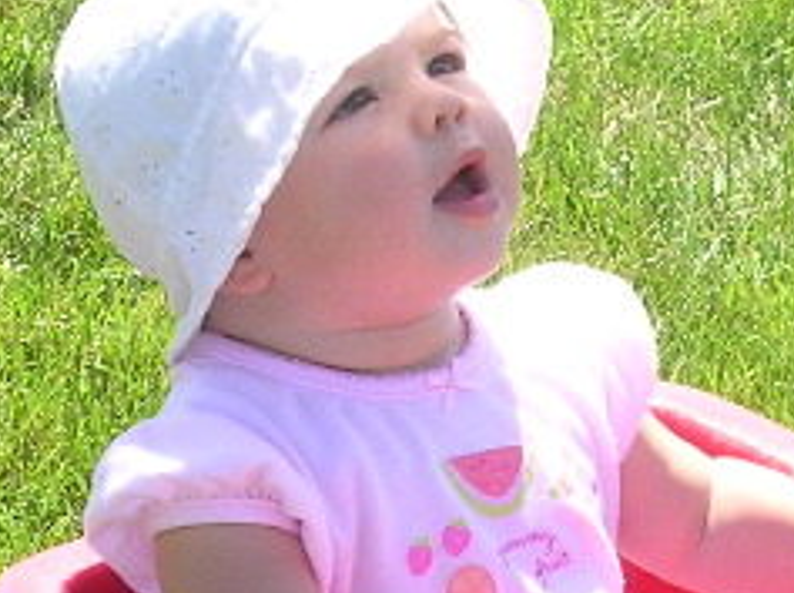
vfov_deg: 5.7
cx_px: 673
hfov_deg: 7.7
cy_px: 673
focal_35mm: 257
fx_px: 5886
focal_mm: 11.6
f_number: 3.9
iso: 100
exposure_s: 1/194
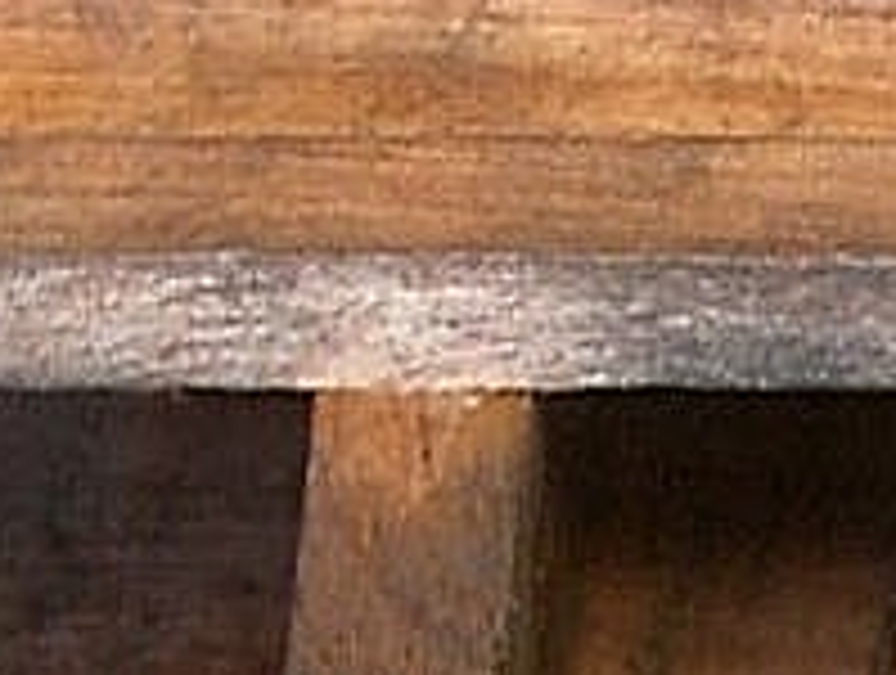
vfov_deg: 11.6
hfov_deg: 15.8
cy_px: 1062
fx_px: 3164
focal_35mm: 122
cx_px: 910
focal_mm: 6.2
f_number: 2.7
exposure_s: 1/50
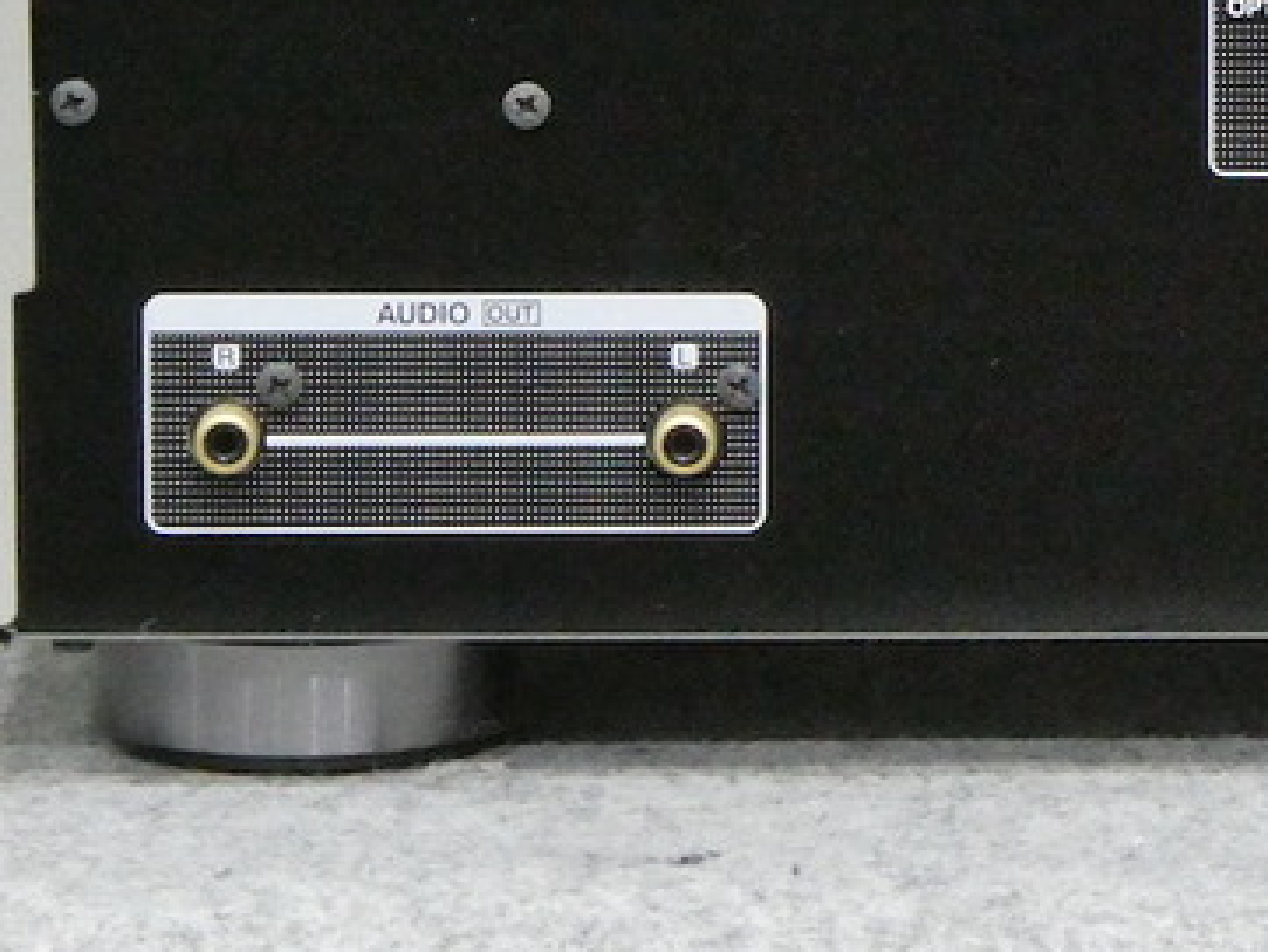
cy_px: 270
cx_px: 1545
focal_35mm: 425
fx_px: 15573
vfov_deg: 3.5
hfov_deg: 4.6
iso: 1600
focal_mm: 28.7
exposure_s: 1/40
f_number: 5.5
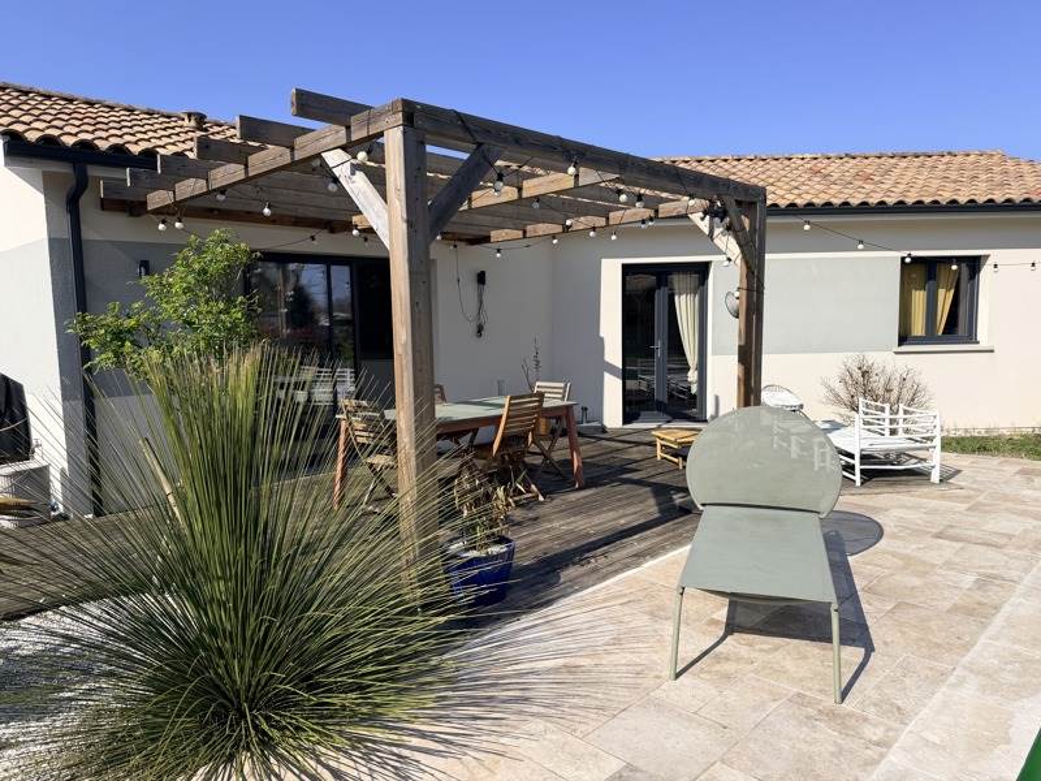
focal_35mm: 24
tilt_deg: -6.6
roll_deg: +1.2
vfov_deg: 56.8
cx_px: 520
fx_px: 722
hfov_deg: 71.6
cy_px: 390
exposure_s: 1/5319
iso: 80
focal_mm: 6.76
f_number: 1.78
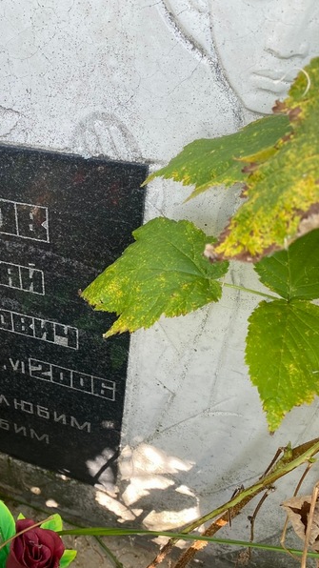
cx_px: 0
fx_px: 572
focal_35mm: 38
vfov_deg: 52.8
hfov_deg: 29.2
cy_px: 284
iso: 32
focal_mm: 4.25
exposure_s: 1/180
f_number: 1.8
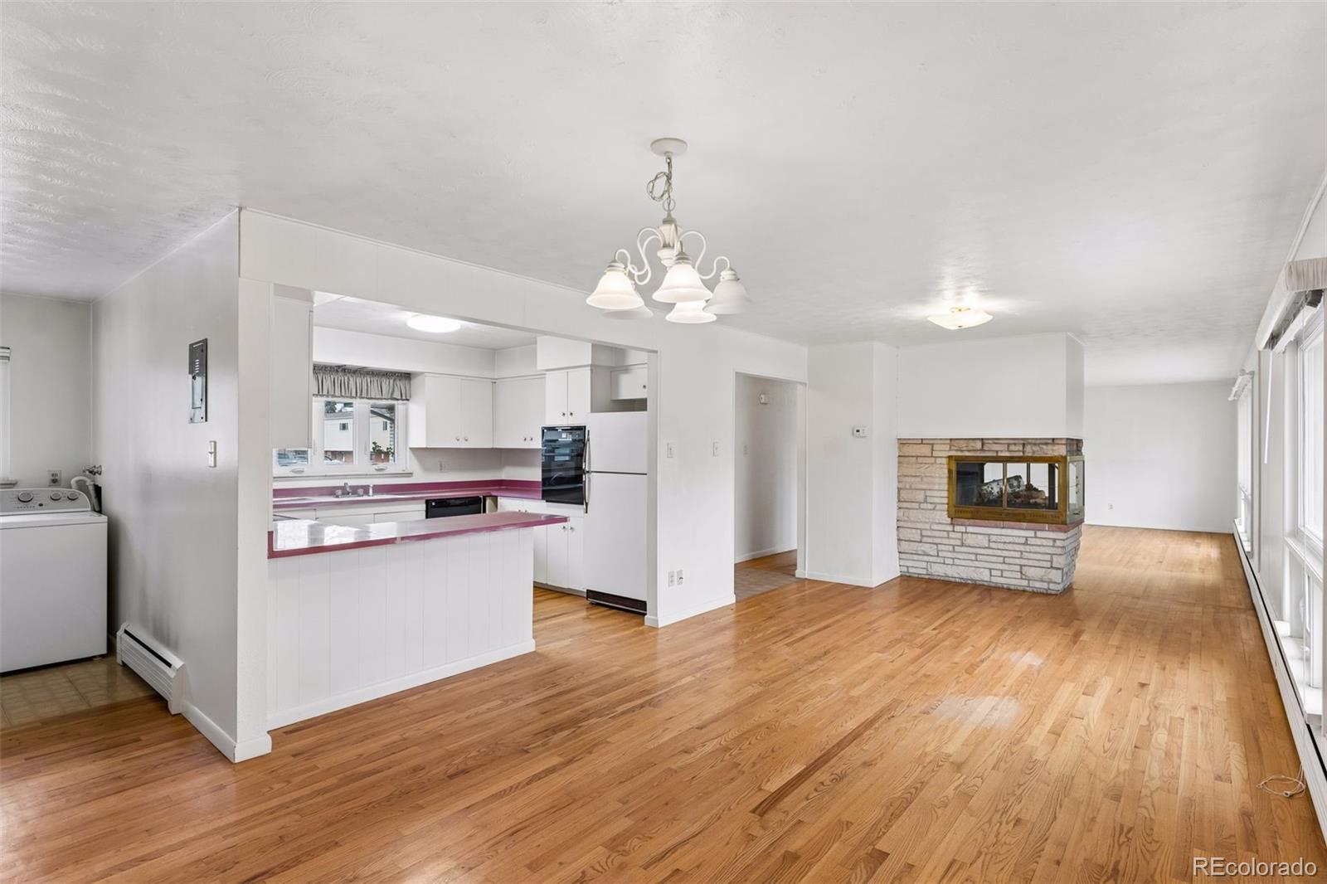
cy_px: 442
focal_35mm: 19
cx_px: 664
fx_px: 700
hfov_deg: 86.9
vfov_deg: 64.5
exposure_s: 1/10
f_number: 9
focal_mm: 19
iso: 400
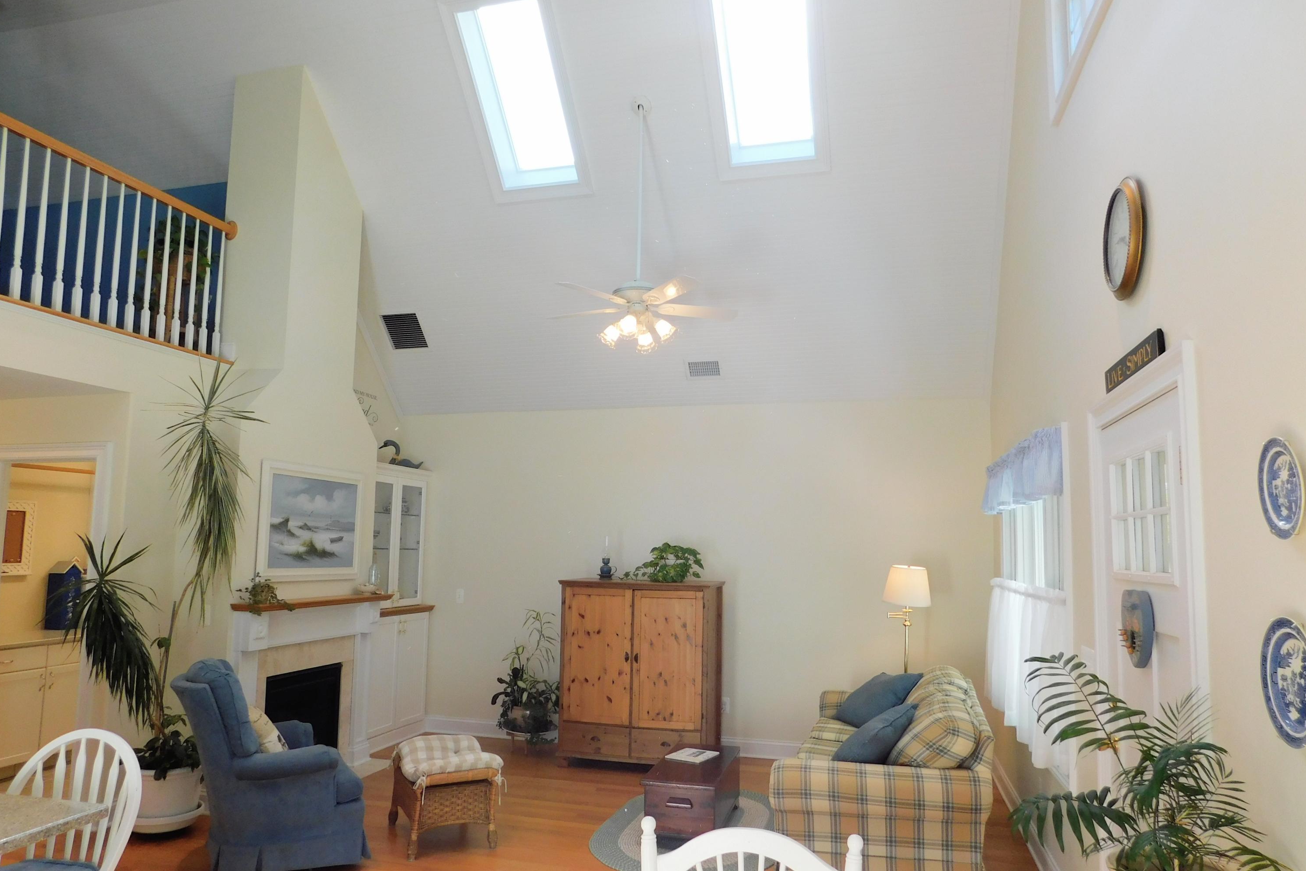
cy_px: 454
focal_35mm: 24
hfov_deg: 73.7
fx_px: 871
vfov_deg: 53.1
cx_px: 653
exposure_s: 1/80
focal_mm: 4
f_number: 3
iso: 125
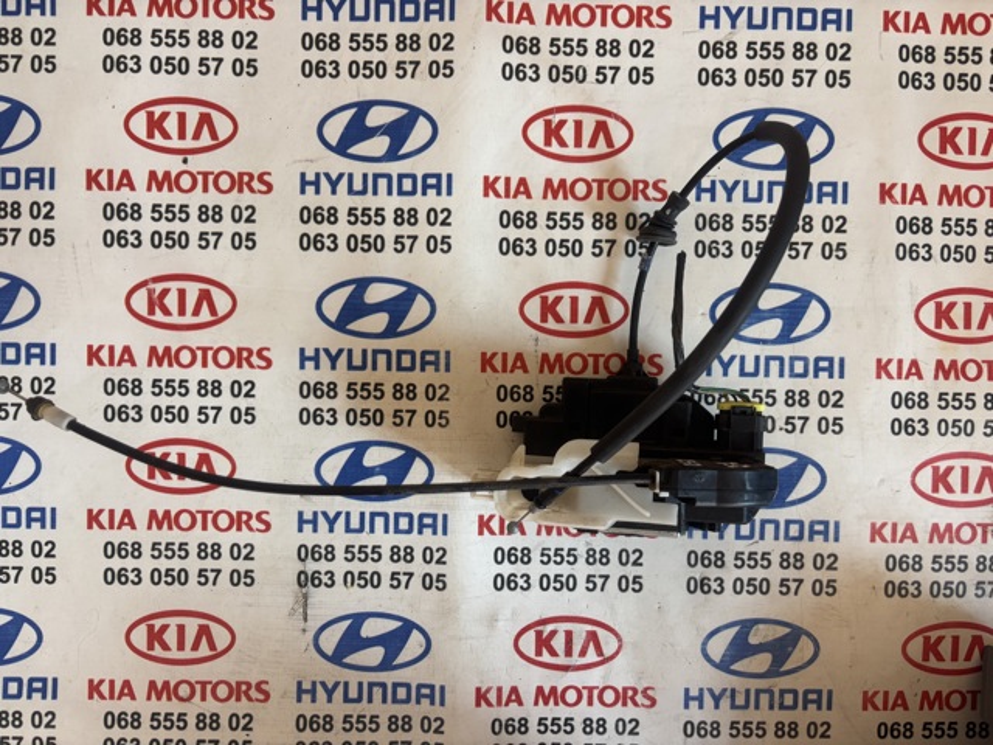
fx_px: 746
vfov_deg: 53.1
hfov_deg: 67.3
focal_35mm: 26
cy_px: 372
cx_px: 496
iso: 125
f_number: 1.6
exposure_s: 1/82
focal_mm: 5.96
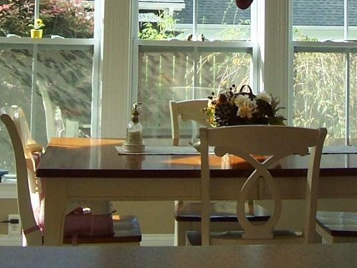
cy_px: -61
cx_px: 208
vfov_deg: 13.0
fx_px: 1145
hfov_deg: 17.7
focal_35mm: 111
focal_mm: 6.3
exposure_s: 1/90
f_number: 2.8
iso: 80
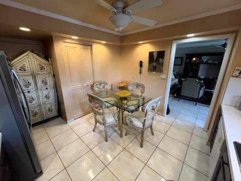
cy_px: 90
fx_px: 91
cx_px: 120
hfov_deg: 106.2
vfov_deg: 89.9
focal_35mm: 13
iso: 250
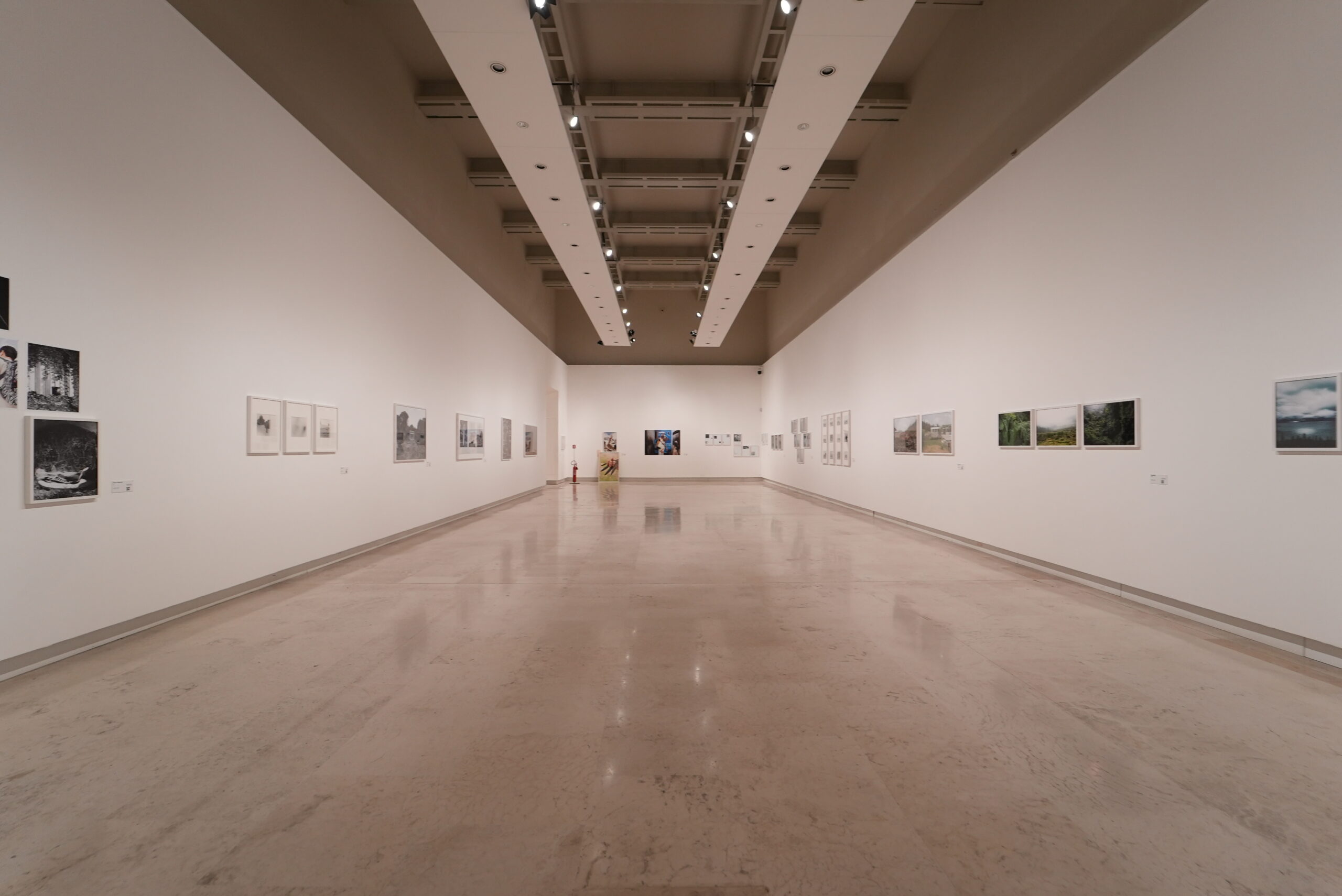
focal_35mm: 14
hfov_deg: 104.2
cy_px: 448
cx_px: 671
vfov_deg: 81.3
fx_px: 522
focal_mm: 14
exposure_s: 1/125
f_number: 5
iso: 1600
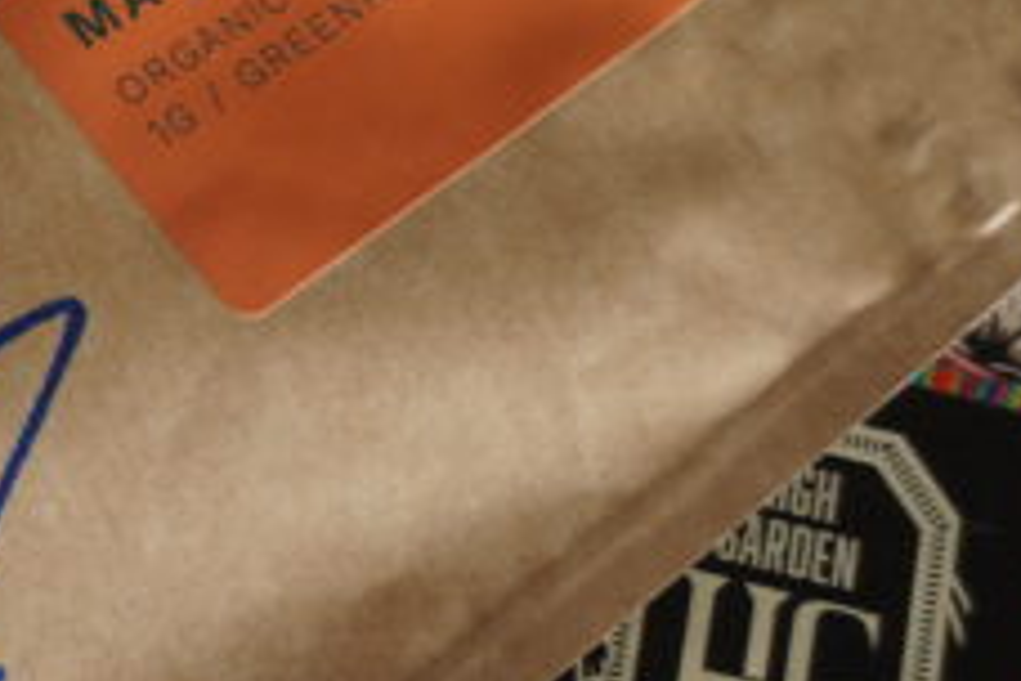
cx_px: -67
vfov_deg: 15.0
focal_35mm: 91
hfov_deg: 21.4
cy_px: 262
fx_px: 2581
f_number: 4
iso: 160
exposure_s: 1/160
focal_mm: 18
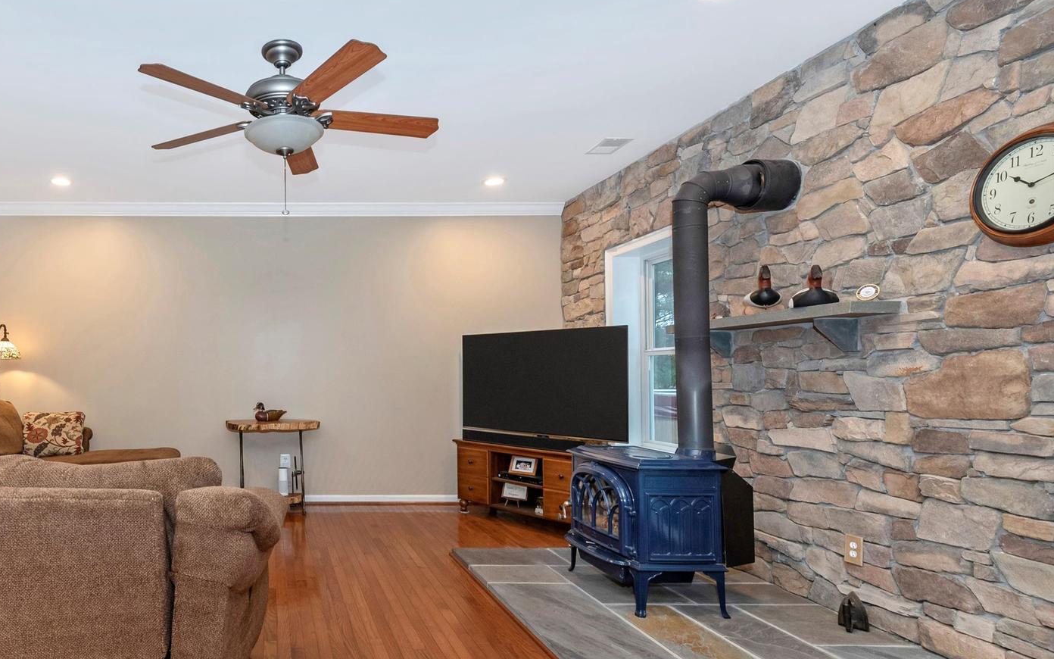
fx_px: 603
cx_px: 280
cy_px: 377
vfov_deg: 57.0
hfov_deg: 77.0
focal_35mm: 21
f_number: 8
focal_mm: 14
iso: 400
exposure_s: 1/20
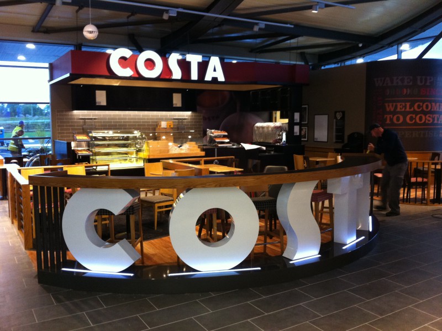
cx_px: 221
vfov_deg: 40.6
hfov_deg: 52.7
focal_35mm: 35
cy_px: 166
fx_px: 446
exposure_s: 1/15
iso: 160
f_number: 2.8
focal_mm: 3.85
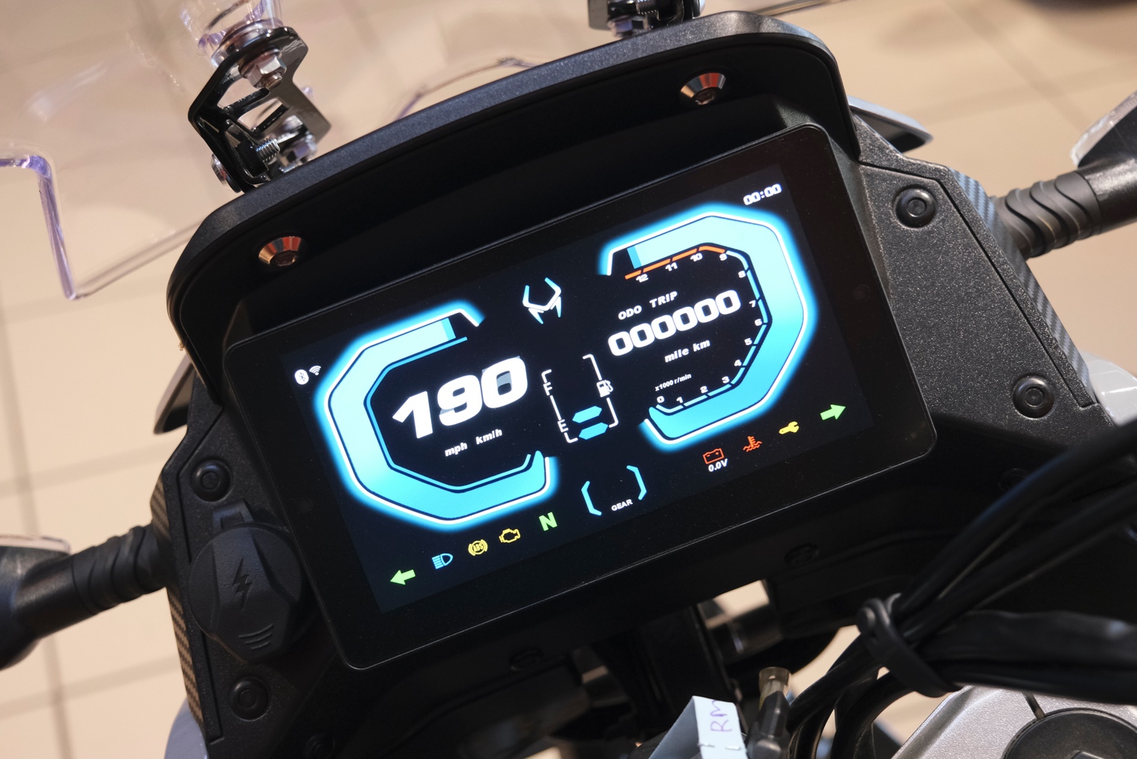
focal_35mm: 46
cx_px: 548
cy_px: 366
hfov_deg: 42.7
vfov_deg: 29.3
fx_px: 1453
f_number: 4
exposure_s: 1/100
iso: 1600
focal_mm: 29.2
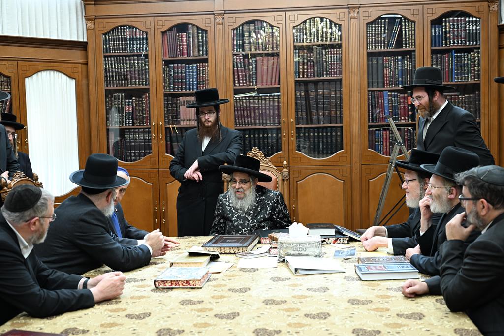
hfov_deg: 42.7
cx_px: 252
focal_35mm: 46
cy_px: 168
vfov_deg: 29.3
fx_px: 644
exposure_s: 1/200
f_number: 4
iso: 1000
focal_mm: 46
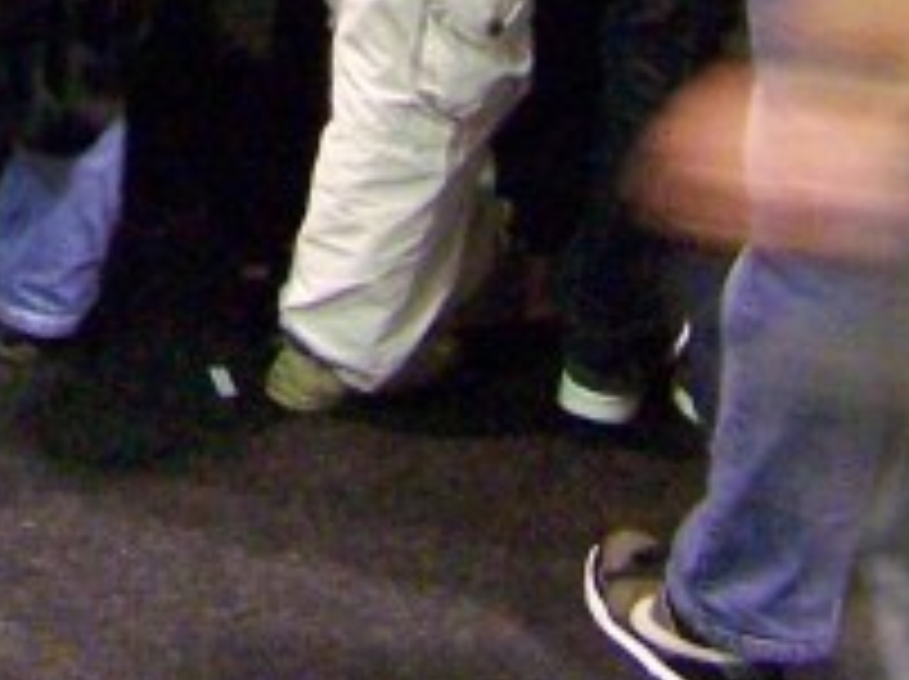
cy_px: -842
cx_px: -256
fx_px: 5062
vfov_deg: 7.3
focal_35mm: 193
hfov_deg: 10.1
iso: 400
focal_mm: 6.3
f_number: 2.8
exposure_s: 1/6
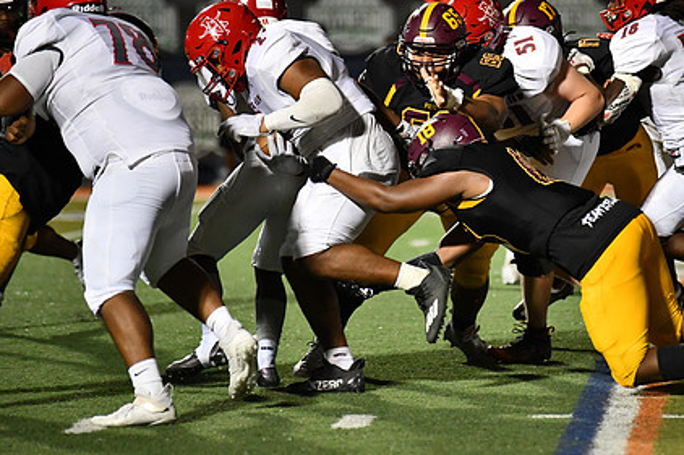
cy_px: 159
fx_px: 5223
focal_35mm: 275
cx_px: 468
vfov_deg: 5.0
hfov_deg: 7.5
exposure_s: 1/1250
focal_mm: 200
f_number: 2.8
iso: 4500
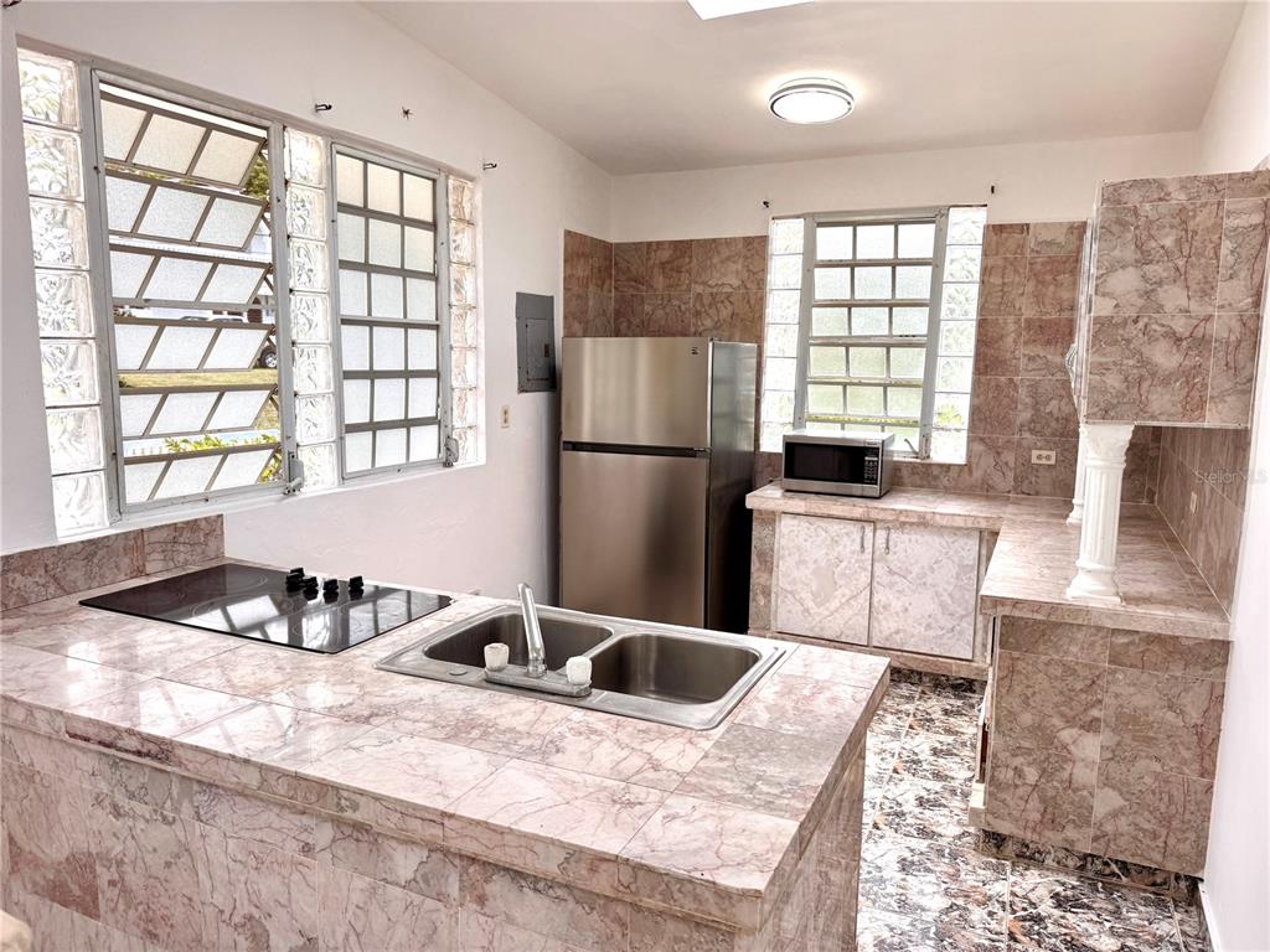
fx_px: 881
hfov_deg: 71.6
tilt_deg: -8.2
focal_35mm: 24
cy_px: 476
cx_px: 635
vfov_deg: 56.8
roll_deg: -0.7
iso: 80
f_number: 1.78
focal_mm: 6.76
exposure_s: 1/535
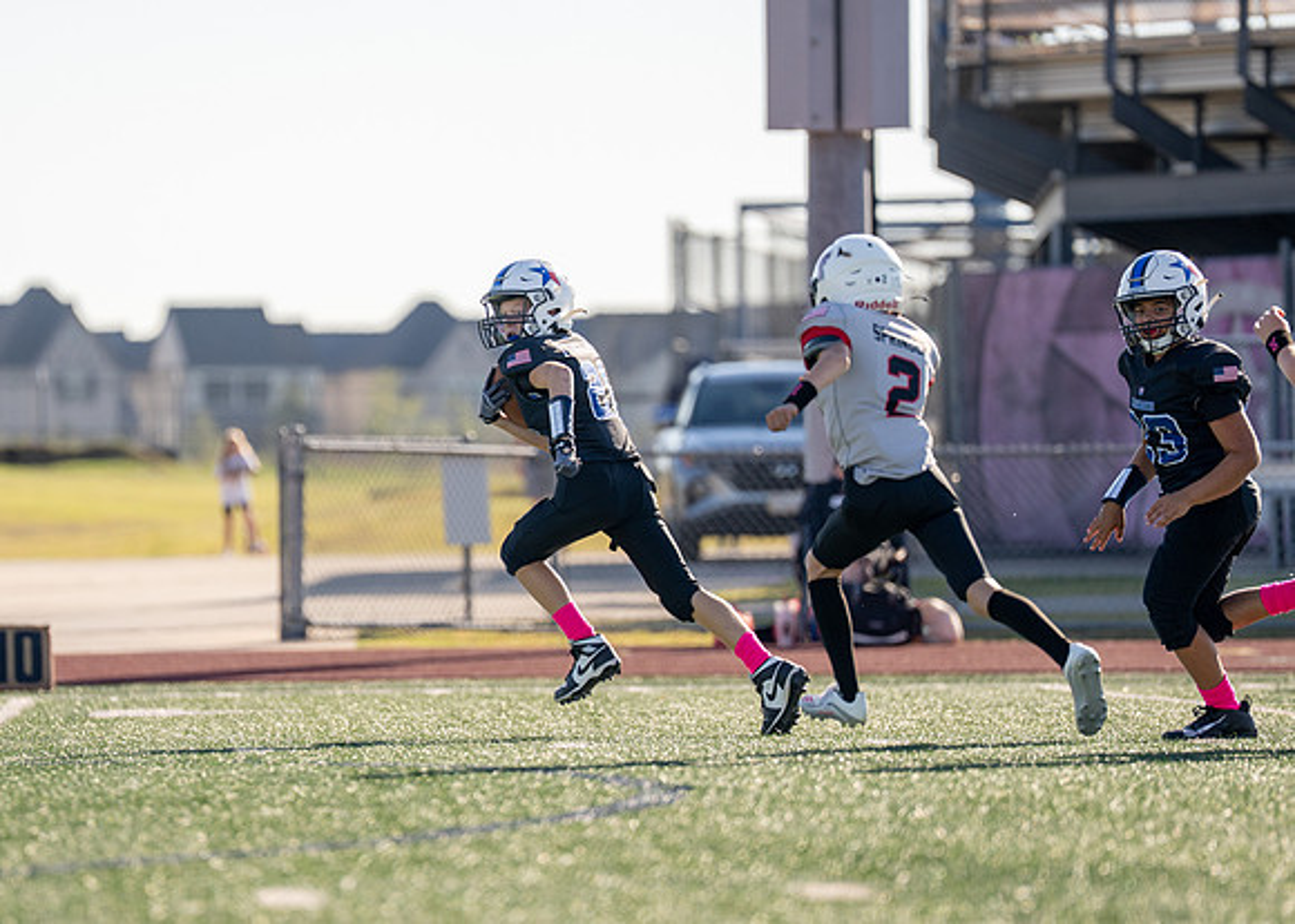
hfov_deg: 6.6
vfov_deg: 4.7
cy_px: 416
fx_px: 11299
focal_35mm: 307
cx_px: 501
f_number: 2.8
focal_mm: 200
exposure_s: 1/2500
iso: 160
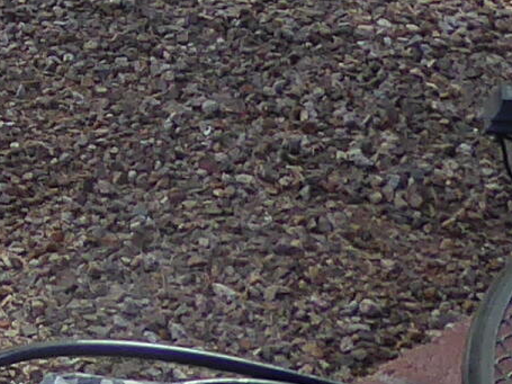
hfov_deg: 10.5
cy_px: -640
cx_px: -659
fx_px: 2440
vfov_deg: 8.1
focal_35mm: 165
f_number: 3.3
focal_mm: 4.3
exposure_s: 1/500
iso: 125
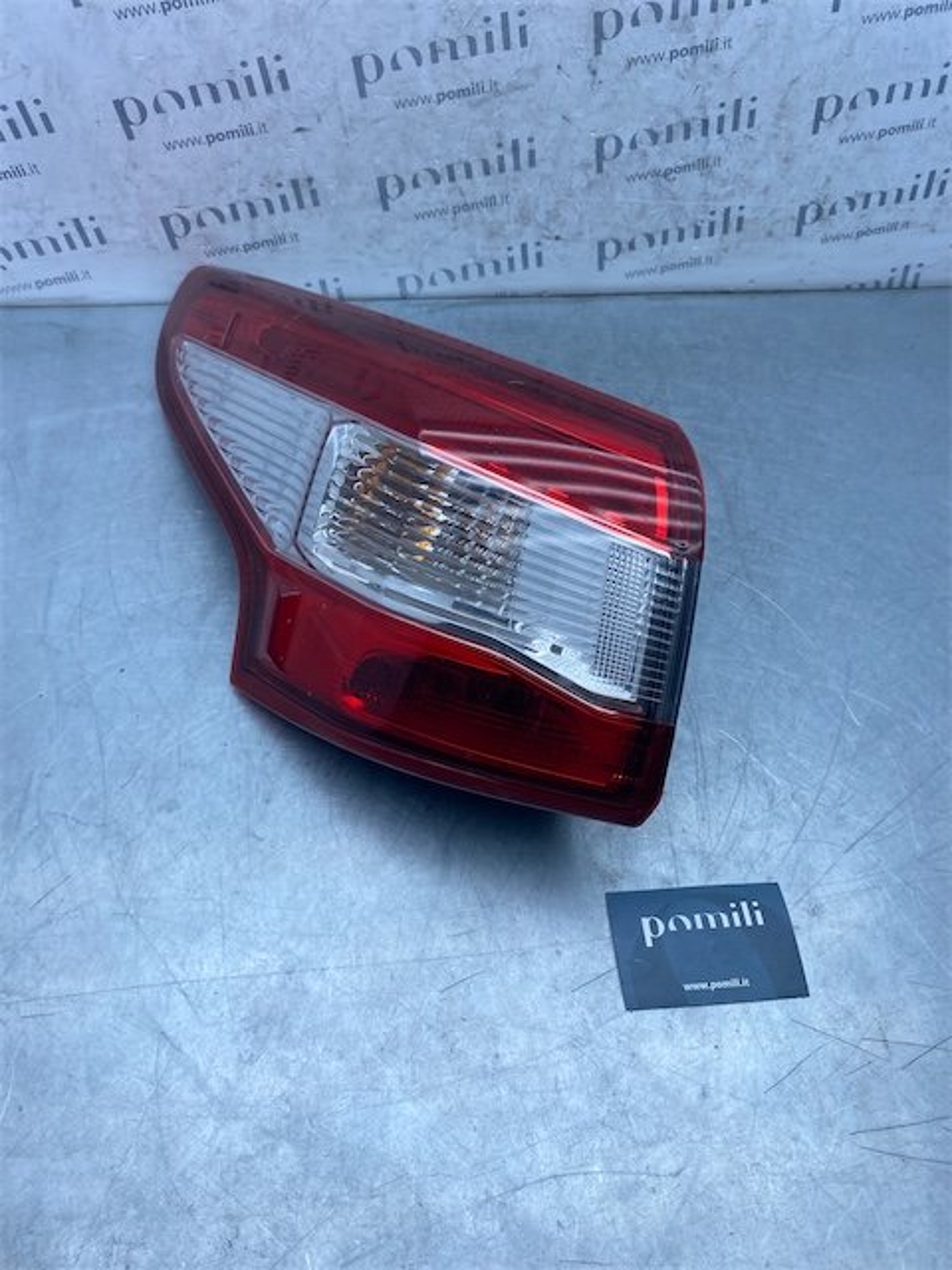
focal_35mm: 26
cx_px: 476
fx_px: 953
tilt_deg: -53.9
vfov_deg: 67.3
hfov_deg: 53.1
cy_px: 635
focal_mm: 4.25
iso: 32
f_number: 1.8
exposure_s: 1/990
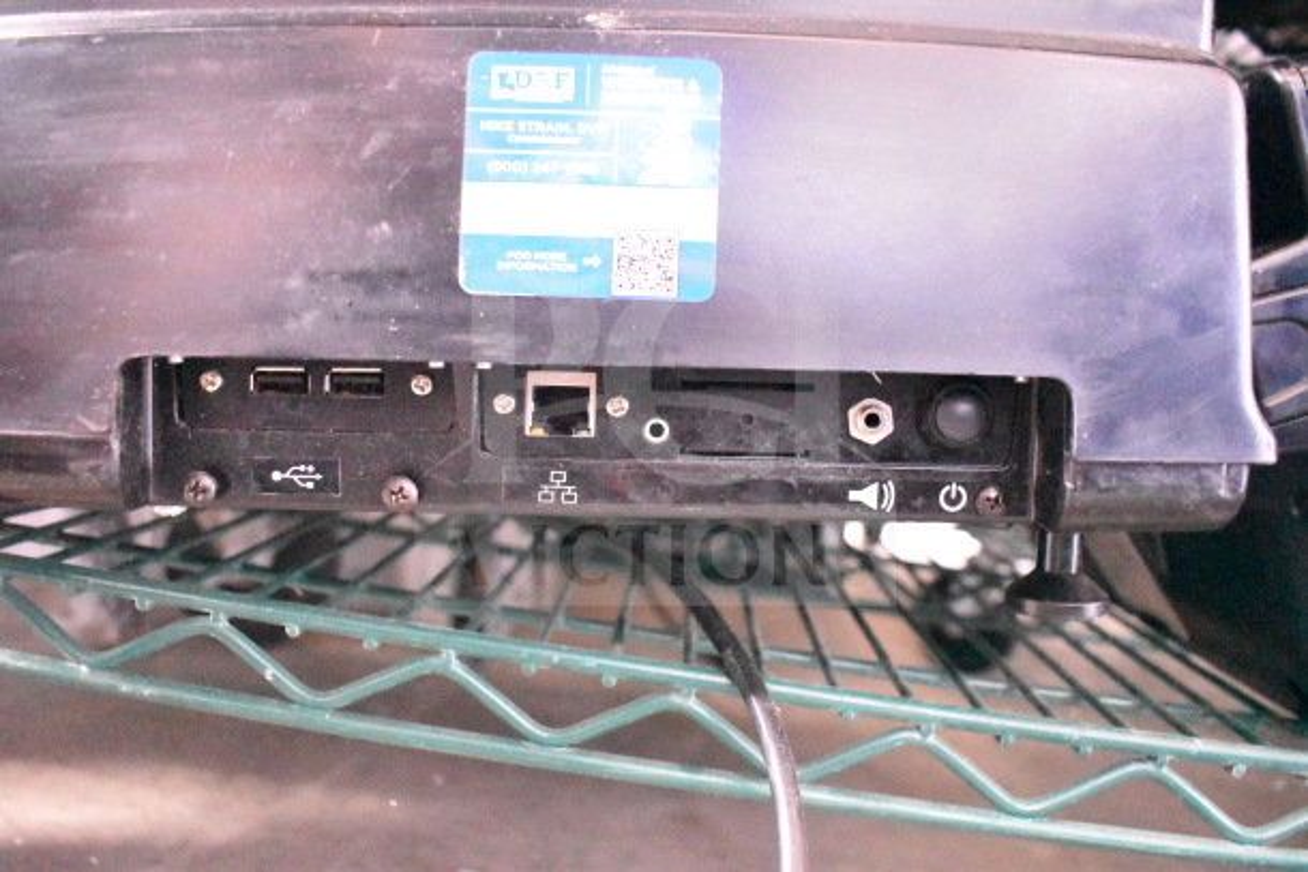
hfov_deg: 59.5
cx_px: 654
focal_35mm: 32
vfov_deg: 41.7
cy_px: 436
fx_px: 1145
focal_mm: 21
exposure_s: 1/30
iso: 25600
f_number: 3.8
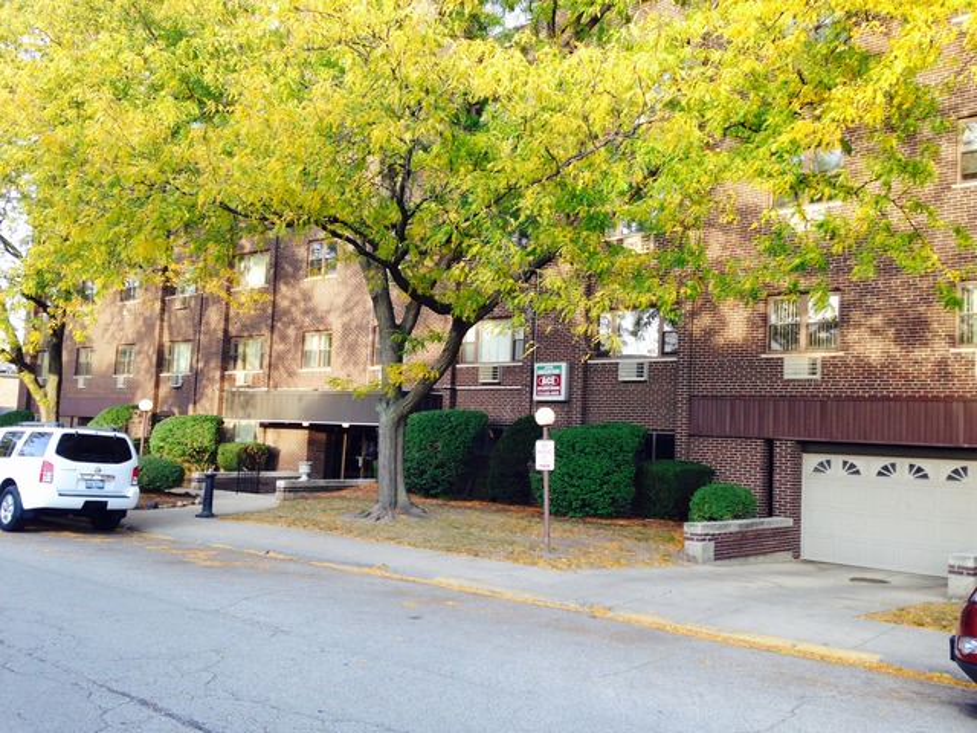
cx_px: 488
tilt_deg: +3.5
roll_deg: -4.4
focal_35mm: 33
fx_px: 931
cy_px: 366
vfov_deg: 42.9
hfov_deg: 55.4
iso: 80
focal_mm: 4.12
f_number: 2.4
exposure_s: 1/120
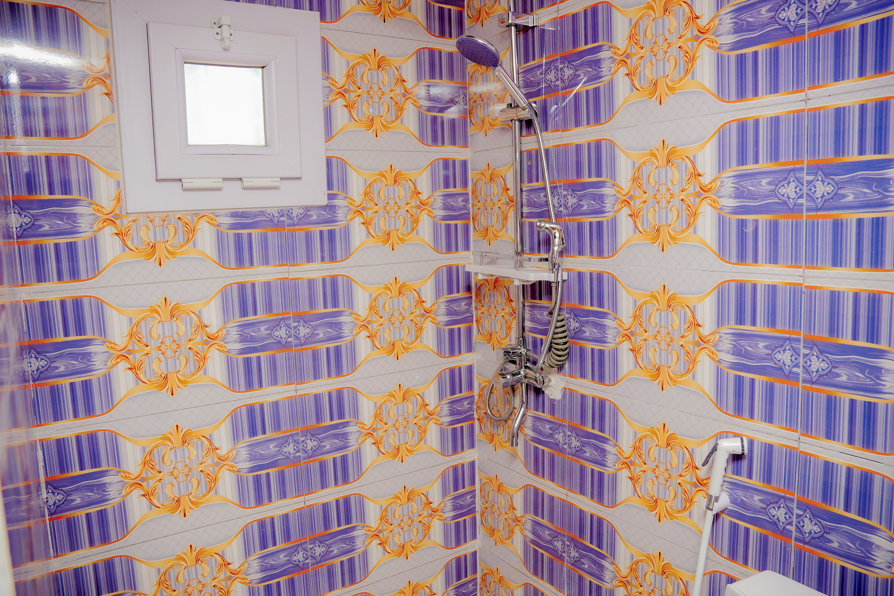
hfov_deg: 71.5
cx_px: 447
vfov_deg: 51.3
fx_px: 621
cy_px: 298
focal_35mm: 25
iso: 100
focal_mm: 17
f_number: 2.8
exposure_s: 1/125
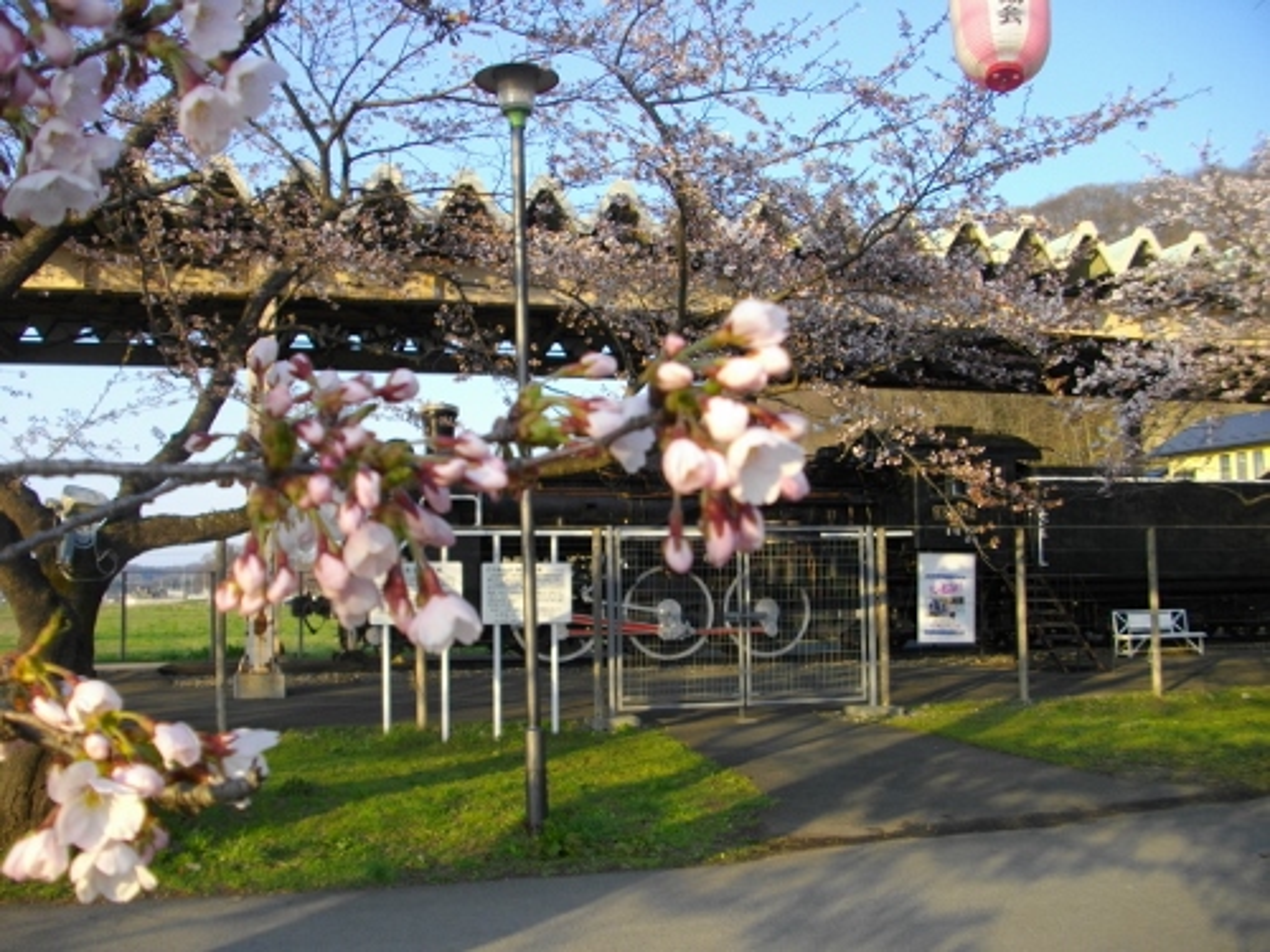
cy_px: 476
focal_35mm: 32
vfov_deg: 44.2
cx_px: 635
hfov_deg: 56.8
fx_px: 1174
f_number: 2.9
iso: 100
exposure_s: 1/320
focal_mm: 5.7
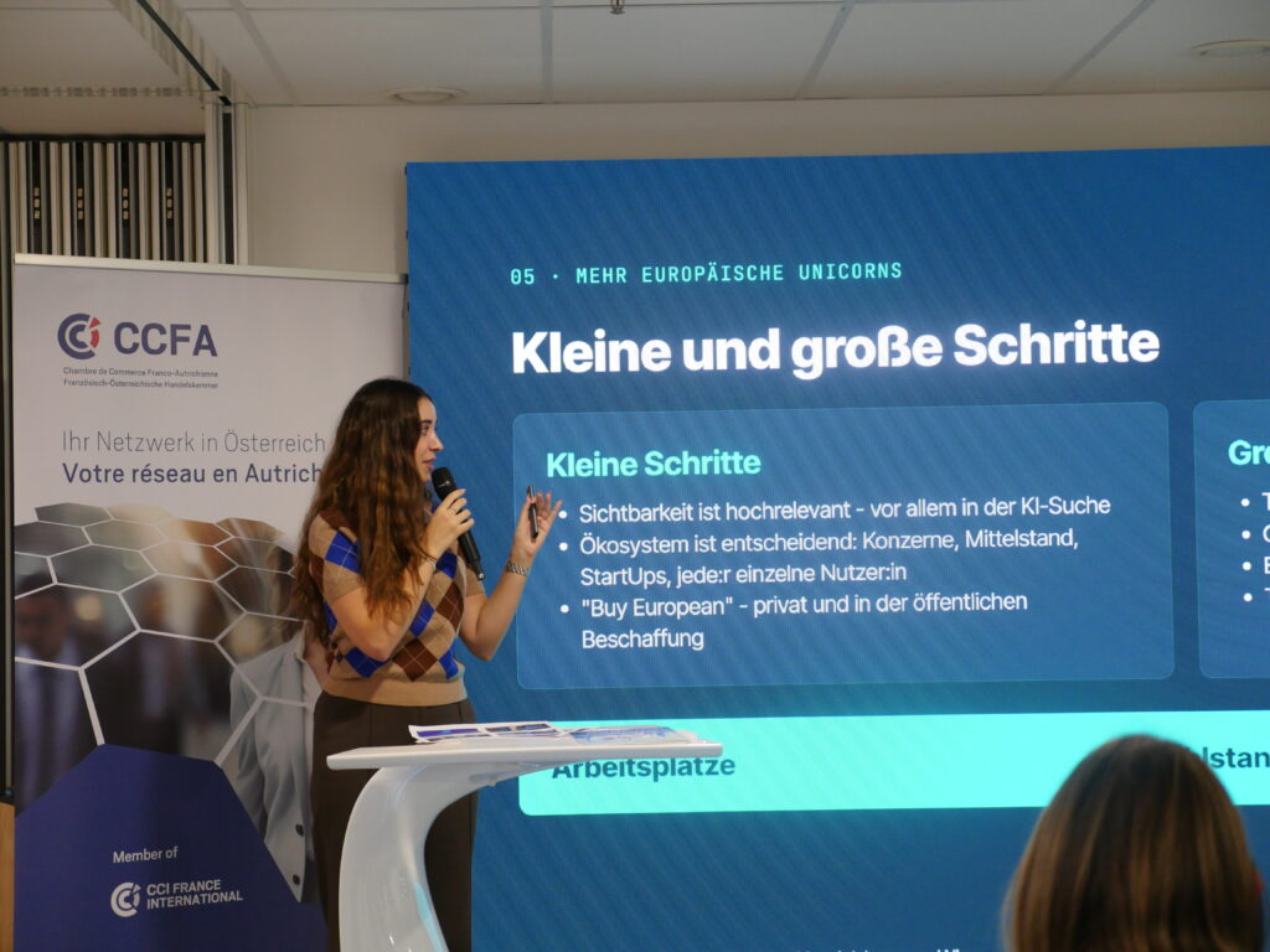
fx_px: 2568
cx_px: 635
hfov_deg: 27.8
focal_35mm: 70
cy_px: 476
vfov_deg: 21.0
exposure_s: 1/125
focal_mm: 35
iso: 1000
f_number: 2.8
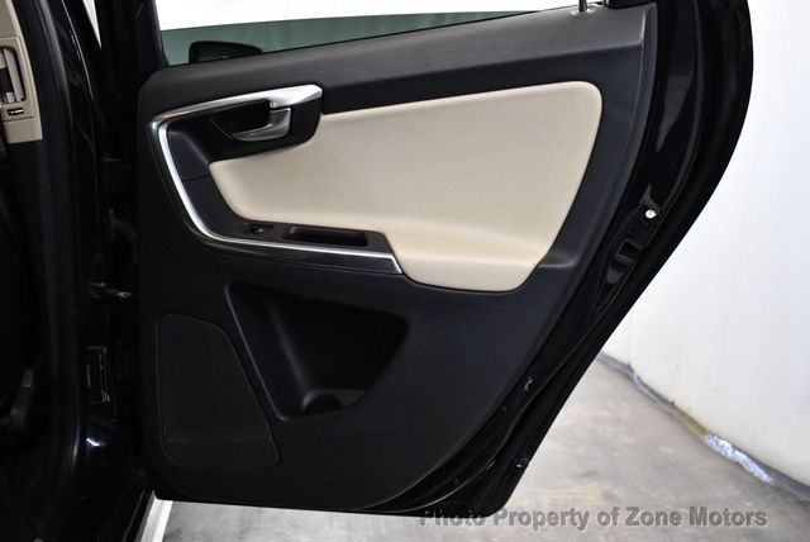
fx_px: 811
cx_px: 405
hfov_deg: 53.1
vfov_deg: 36.9
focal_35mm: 36
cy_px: 271
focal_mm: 18
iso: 2200
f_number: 3.5
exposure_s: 1/125
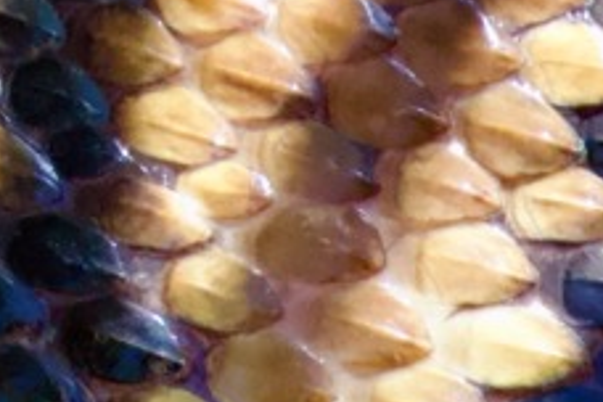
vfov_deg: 0.4
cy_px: -707
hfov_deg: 0.6
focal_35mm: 3434
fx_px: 57515
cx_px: -780
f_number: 8
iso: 2500
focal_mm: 560
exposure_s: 1/1000
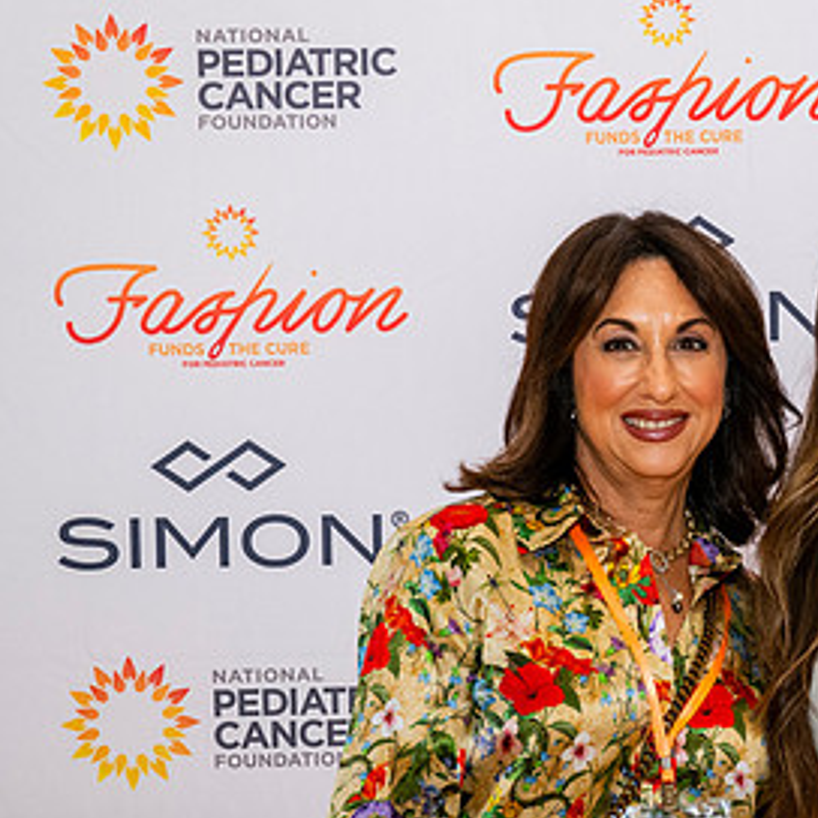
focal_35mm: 105
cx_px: 794
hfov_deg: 16.3
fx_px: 2807
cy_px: 510
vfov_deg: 16.6
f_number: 11
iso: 1250
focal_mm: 58
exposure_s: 1/125
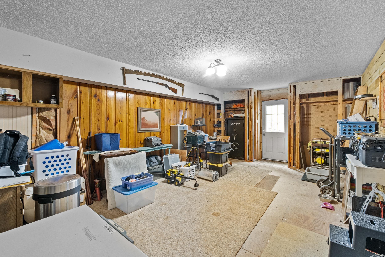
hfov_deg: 100.4
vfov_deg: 77.3
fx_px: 160
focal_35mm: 15
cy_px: 128
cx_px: 192
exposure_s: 3
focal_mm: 10
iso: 400
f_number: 8
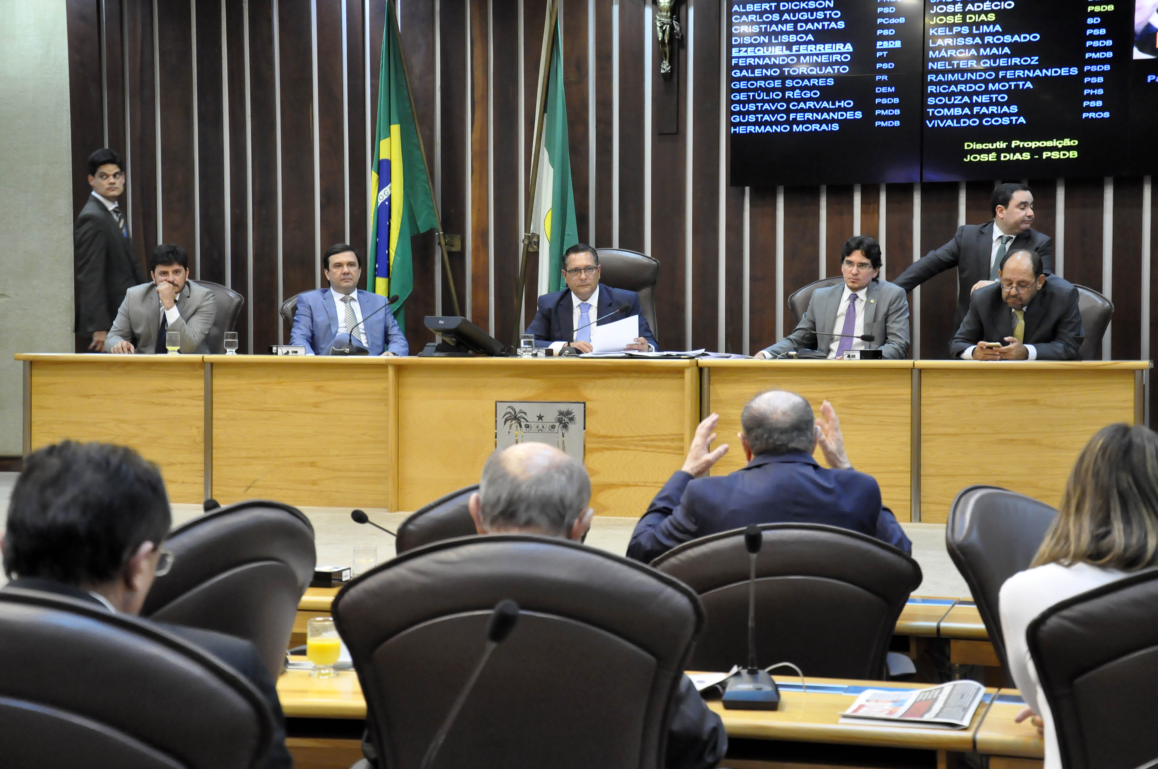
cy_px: 384
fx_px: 2313
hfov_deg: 28.1
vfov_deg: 18.9
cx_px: 579
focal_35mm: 72
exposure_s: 1/50
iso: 2500
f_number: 5
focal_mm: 48
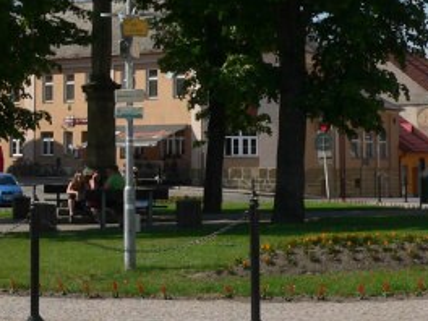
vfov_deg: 13.2
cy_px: -73
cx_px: 62
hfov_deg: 17.8
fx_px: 1348
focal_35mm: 109
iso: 80
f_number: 5.2
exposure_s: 1/500
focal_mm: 6
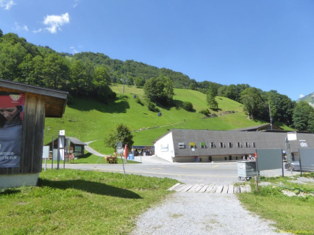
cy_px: 118
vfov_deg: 54.9
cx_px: 157
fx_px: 227
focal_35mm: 25
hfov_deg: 69.4
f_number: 3.3
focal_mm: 4.3
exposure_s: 1/640
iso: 160
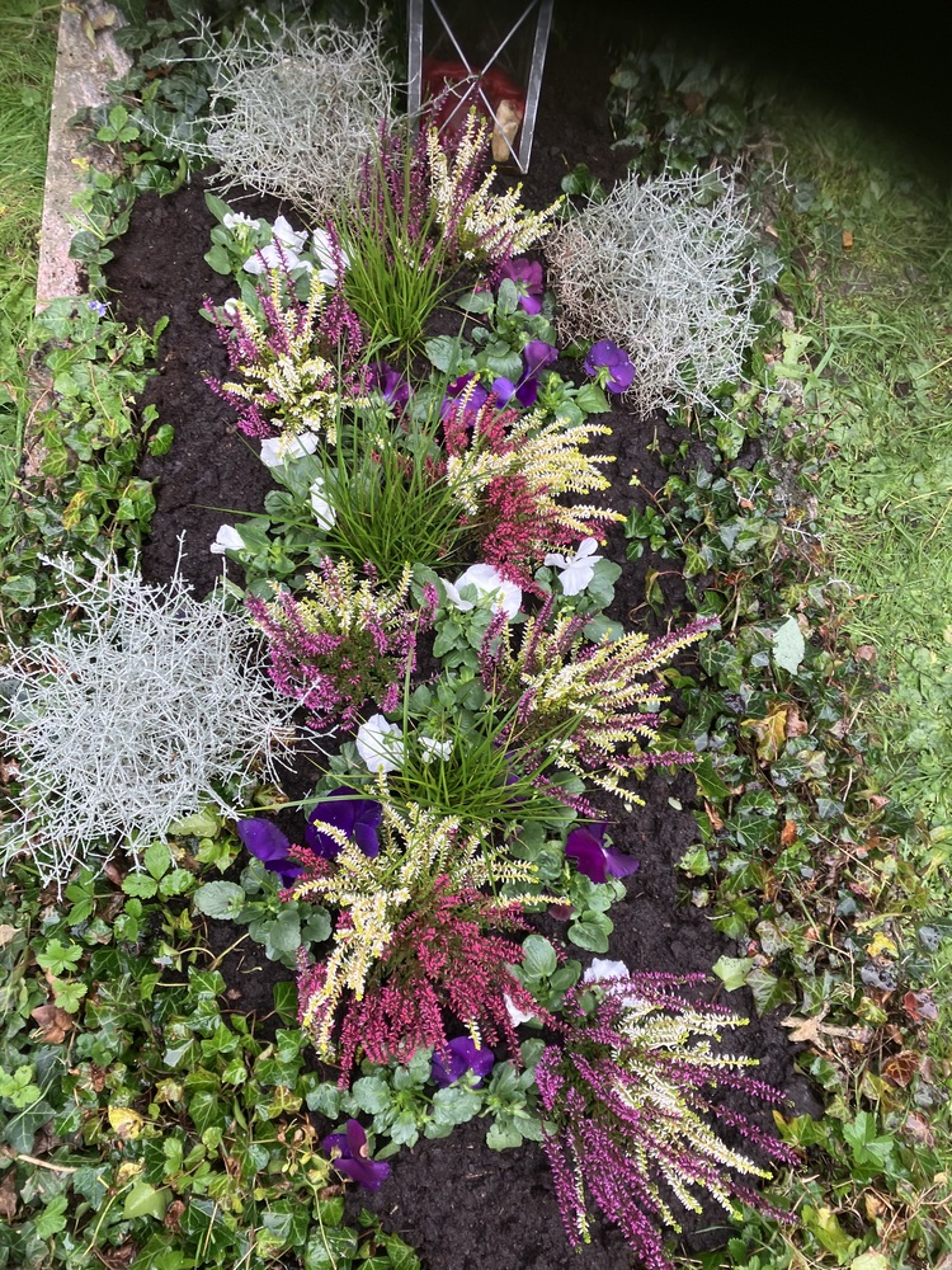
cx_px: 476
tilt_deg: -75.7
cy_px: 635
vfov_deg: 63.4
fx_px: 1027
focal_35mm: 28
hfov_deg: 49.7
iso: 25
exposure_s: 1/121
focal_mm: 3.99
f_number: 1.8
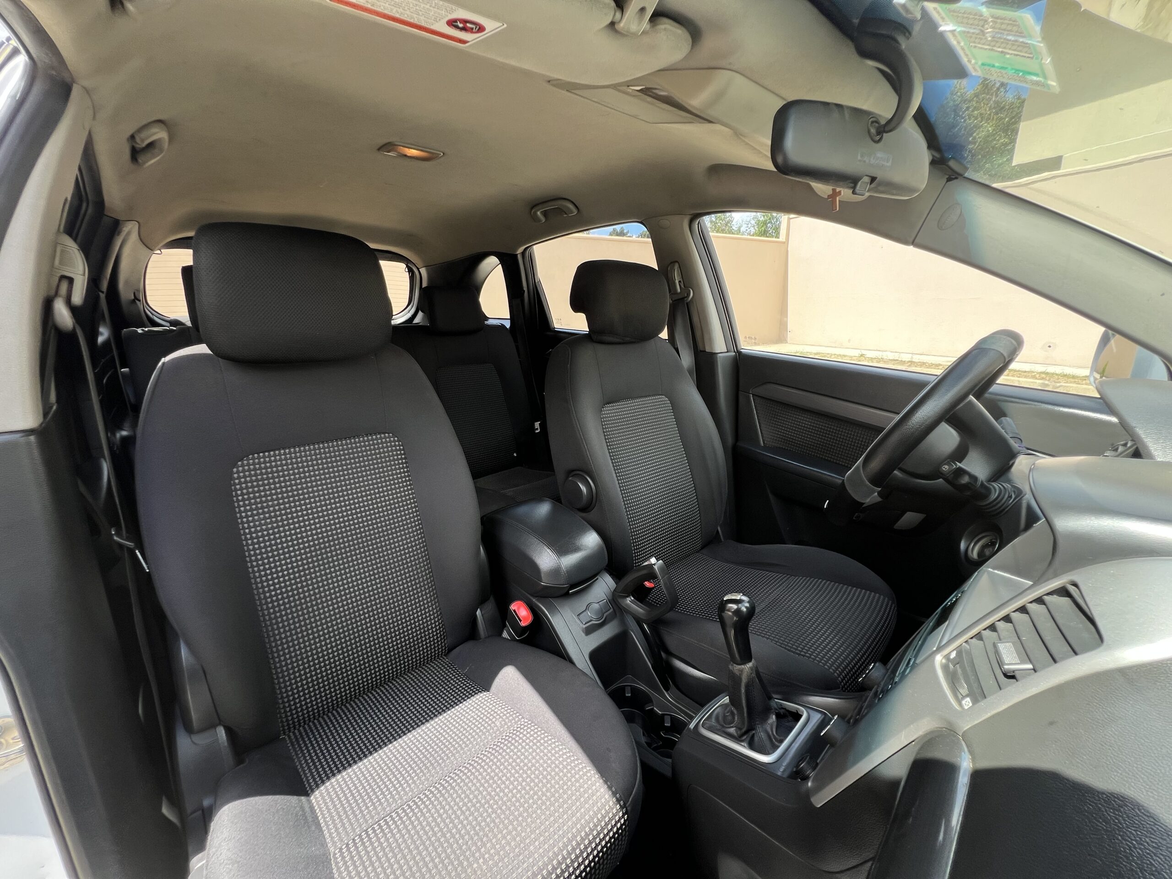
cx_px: 586
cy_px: 440
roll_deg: +0.4
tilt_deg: -16.3
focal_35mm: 13
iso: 32
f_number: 1.8
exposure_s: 1/234
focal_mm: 1.57
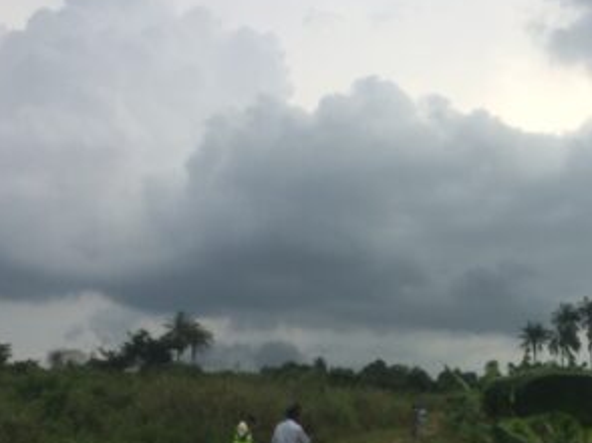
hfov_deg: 37.1
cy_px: 292
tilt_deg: +6.2
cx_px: 458
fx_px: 854
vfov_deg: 28.9
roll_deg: -0.8
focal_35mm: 50
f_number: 2.2
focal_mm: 4.15
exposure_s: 1/1520
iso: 32
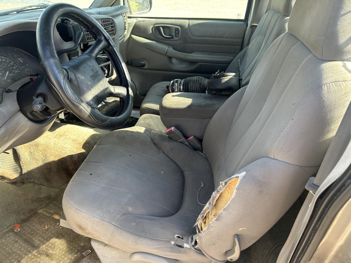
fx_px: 264
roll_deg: -1.4
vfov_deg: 53.1
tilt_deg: -29.1
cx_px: 176
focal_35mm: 26
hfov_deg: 67.3
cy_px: 132
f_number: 1.5
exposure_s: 1/173
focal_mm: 5.7
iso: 40
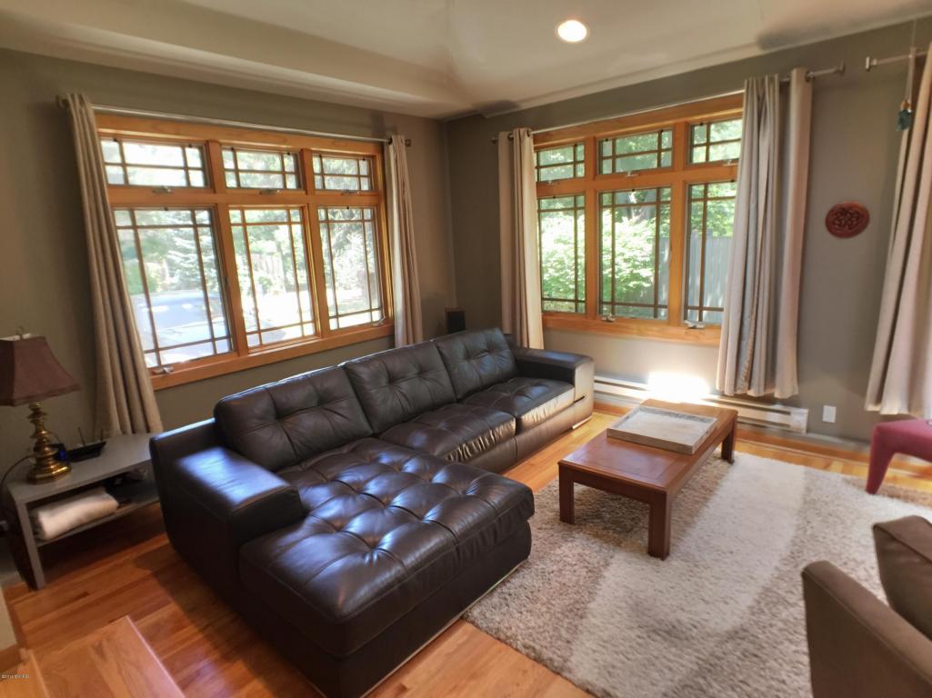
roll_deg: +2.1
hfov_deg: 61.7
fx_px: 781
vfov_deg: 48.2
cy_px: 349
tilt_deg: -12.3
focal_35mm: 29
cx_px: 466
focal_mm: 4.15
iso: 32
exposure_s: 1/40
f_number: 2.2
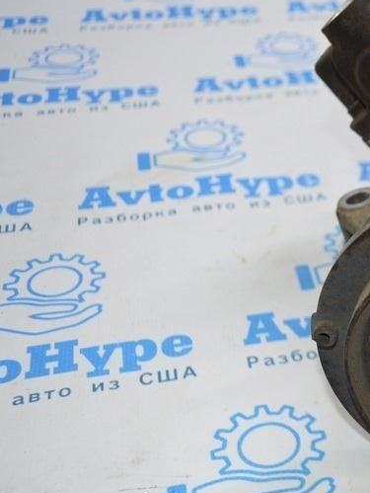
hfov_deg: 20.9
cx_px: 458
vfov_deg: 29.8
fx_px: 925
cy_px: 266
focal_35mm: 65
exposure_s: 1/80
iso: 400
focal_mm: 22
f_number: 4
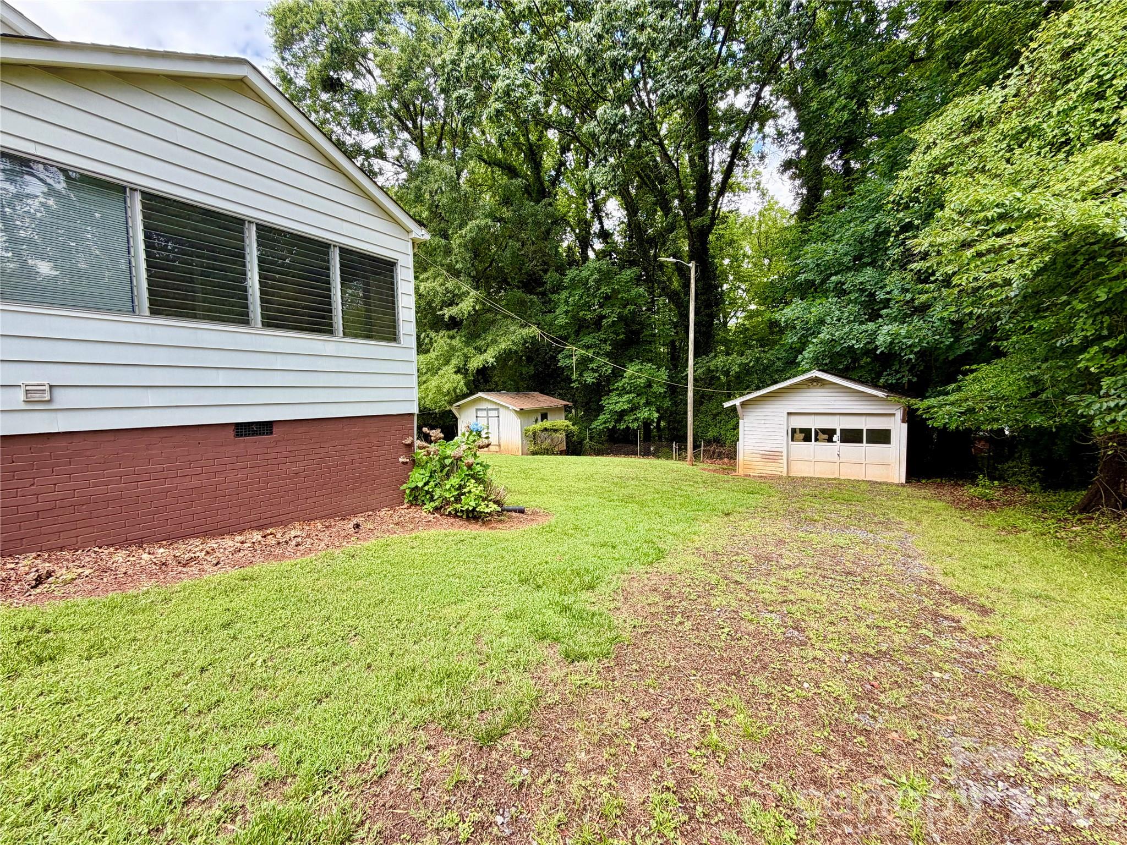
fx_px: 456
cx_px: 564
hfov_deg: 102.1
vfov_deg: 85.7
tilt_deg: -2.3
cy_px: 422
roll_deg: +0.6
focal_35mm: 14
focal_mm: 2.22
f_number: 2.2
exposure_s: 1/233
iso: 40
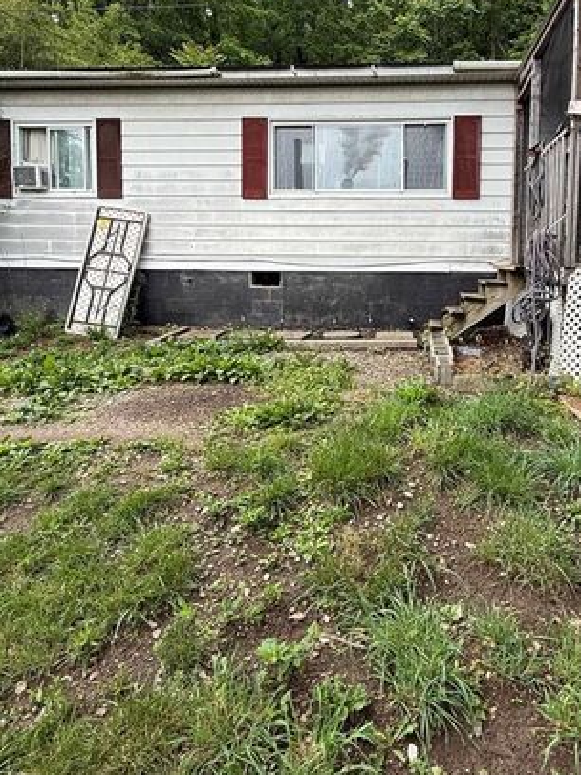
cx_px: 384
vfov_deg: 73.6
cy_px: 335
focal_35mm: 23
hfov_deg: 57.6
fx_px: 515
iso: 50
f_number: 2.2
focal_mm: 2.22
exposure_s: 1/297
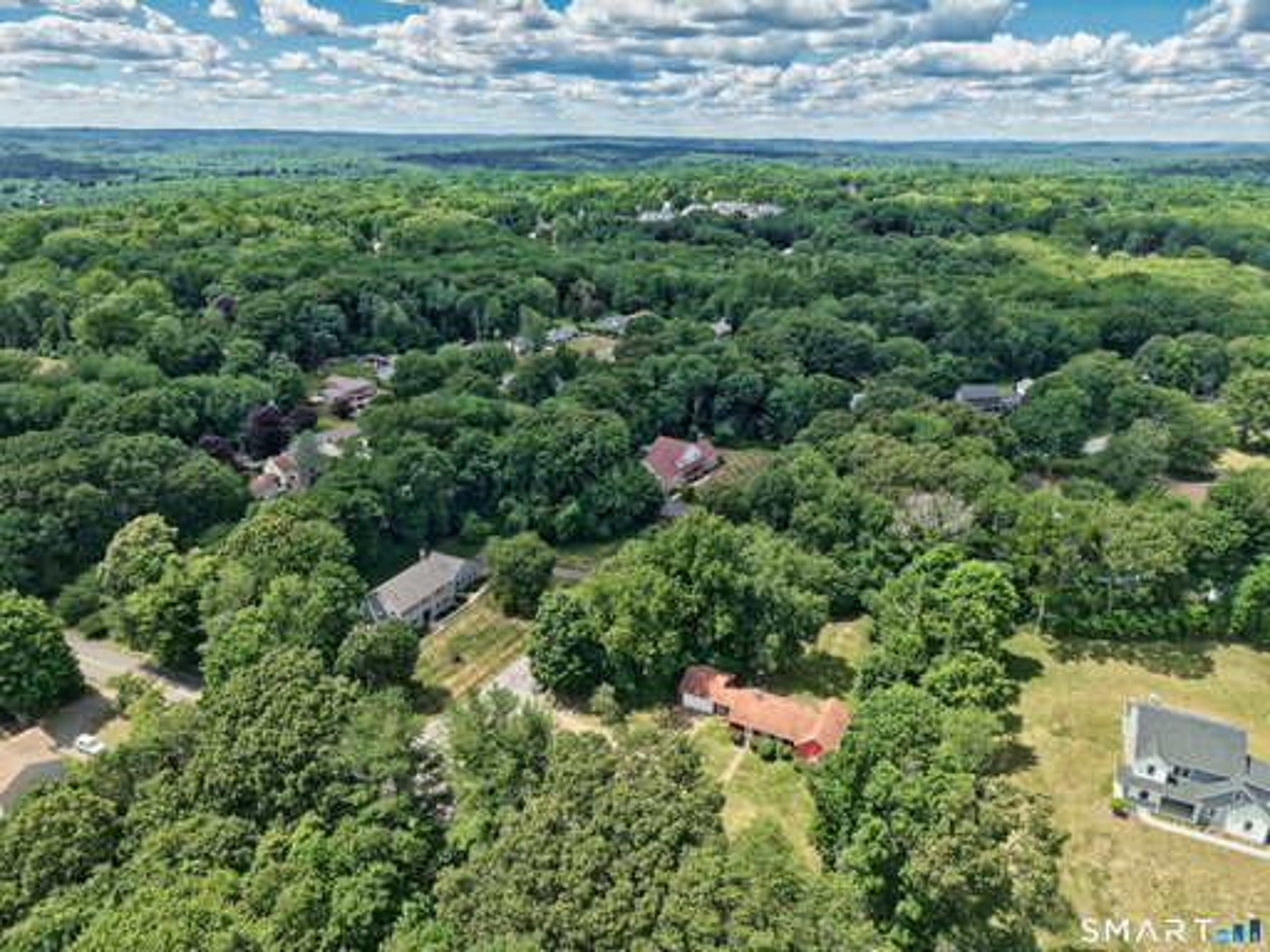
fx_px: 881
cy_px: 476
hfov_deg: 71.6
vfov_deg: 56.8
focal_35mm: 24
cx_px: 635
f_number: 1.8
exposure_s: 1/2500
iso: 200
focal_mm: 8.7
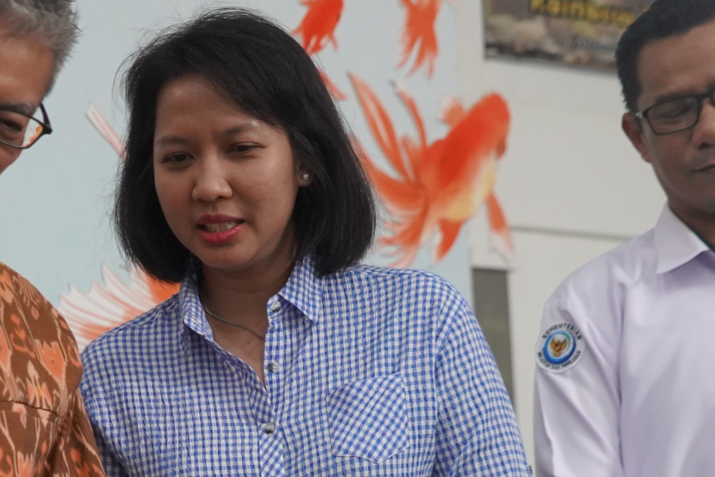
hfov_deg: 20.0
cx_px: 144
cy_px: 553
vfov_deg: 13.2
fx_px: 2006
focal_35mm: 101
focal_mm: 34
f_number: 4
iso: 2500
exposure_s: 1/160
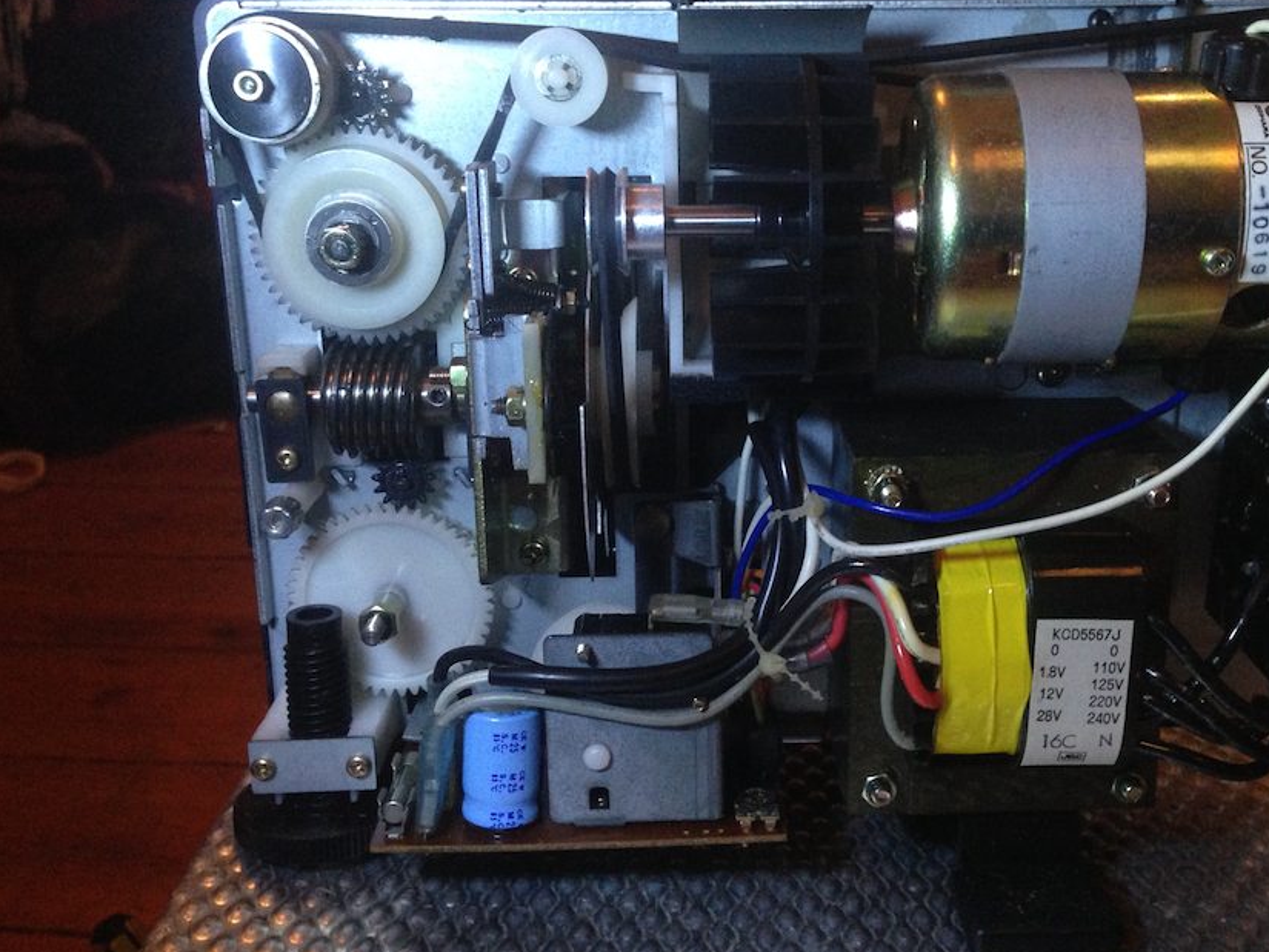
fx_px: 1467
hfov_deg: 46.6
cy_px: 432
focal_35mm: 40
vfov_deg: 35.9
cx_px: 740
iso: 320
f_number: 2.4
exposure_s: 1/20
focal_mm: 4.12
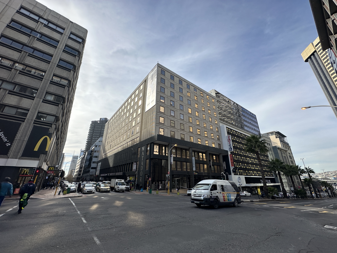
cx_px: 168
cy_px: 126
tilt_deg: +21.6
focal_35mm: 14
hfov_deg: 102.1
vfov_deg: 85.7
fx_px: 136
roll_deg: +0.4
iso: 40
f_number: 2.2
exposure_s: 1/1261
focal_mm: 2.22
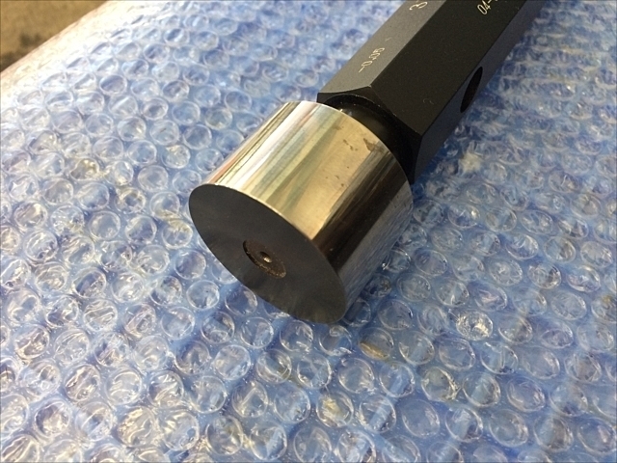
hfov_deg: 61.7
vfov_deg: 48.2
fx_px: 517
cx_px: 308
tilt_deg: -56.7
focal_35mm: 29
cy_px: 232
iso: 64
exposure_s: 1/30
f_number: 2.2
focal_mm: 4.15
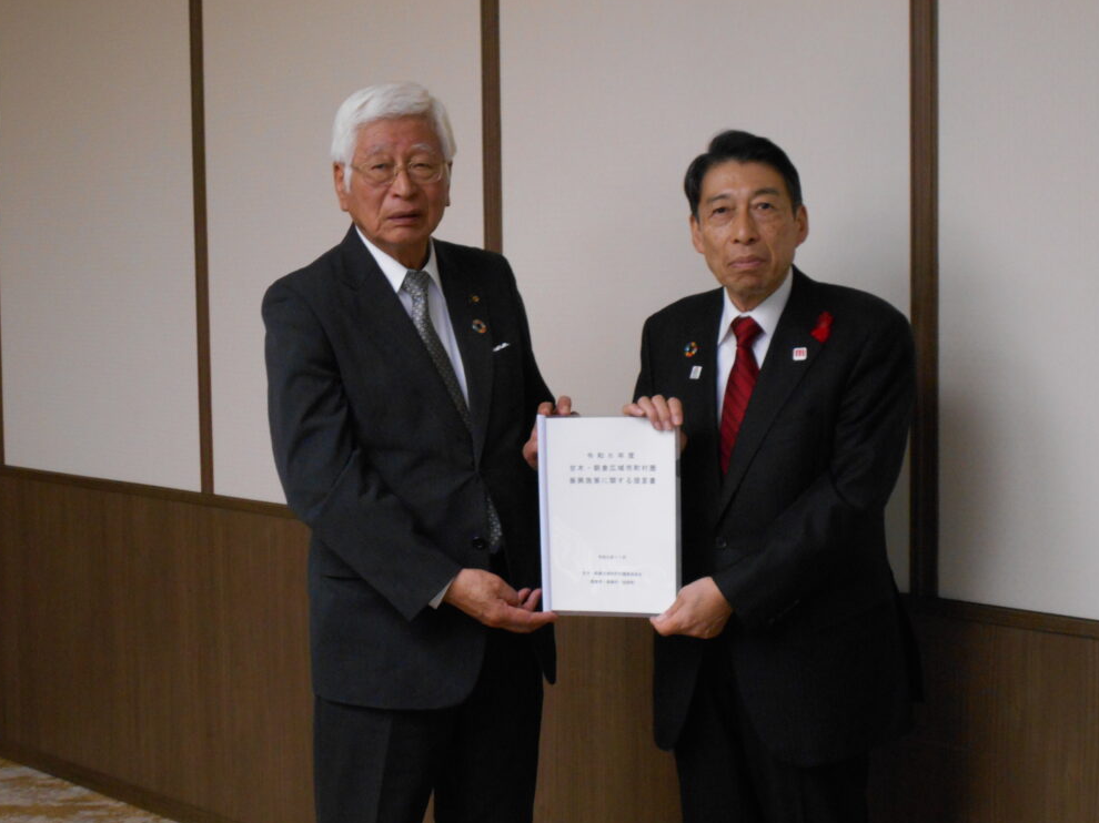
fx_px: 1904
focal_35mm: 60
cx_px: 553
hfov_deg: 32.2
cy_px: 404
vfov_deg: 24.4
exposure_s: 1/30
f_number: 4.9
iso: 400
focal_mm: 10
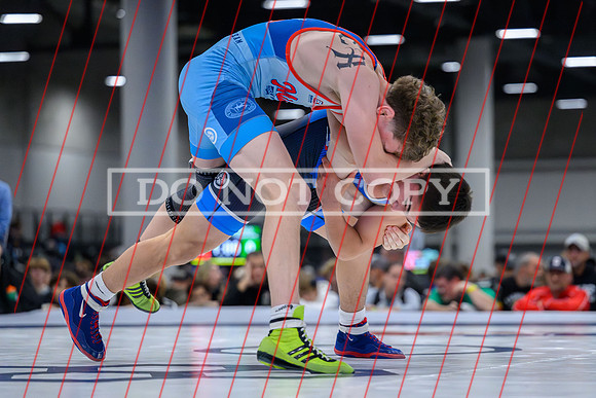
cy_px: 208
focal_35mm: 120
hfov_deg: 17.0
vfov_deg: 11.4
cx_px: 360
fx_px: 1994
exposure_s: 1/1250
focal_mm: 99
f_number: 2.8
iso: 12800
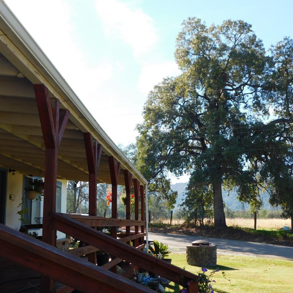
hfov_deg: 39.0
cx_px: 180
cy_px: 145
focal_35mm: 43
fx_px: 412
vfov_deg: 39.2
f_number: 3.5
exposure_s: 1/400
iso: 125
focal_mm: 6.3
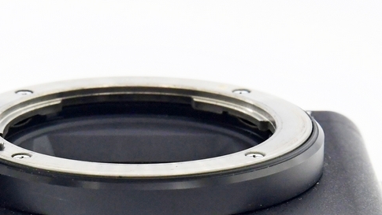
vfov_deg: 3.9
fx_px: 3181
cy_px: 206
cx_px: 69
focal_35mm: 314
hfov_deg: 6.9
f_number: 9
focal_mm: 65
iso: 1250
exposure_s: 1/200
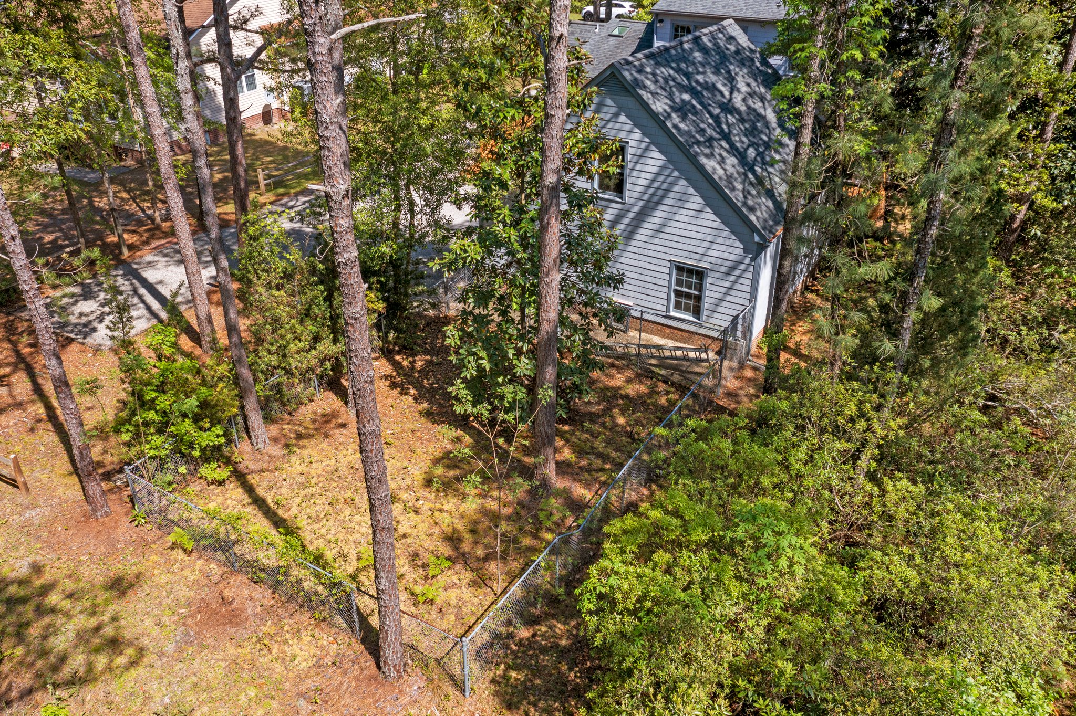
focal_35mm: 28
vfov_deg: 46.4
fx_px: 837
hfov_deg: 65.5
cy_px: 358
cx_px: 538
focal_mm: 10.26
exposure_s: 1/400
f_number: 5.6
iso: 100
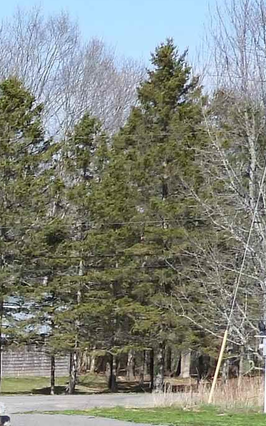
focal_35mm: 153
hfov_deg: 7.5
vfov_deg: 13.4
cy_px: 446
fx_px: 1774
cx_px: -525
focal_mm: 5.8
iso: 100
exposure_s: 1/1250
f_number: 3.2
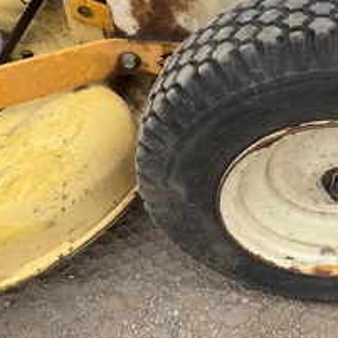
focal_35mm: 51
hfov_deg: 31.2
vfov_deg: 33.2
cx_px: 330
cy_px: 118
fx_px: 563
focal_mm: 3
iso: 25
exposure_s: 1/944
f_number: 1.8
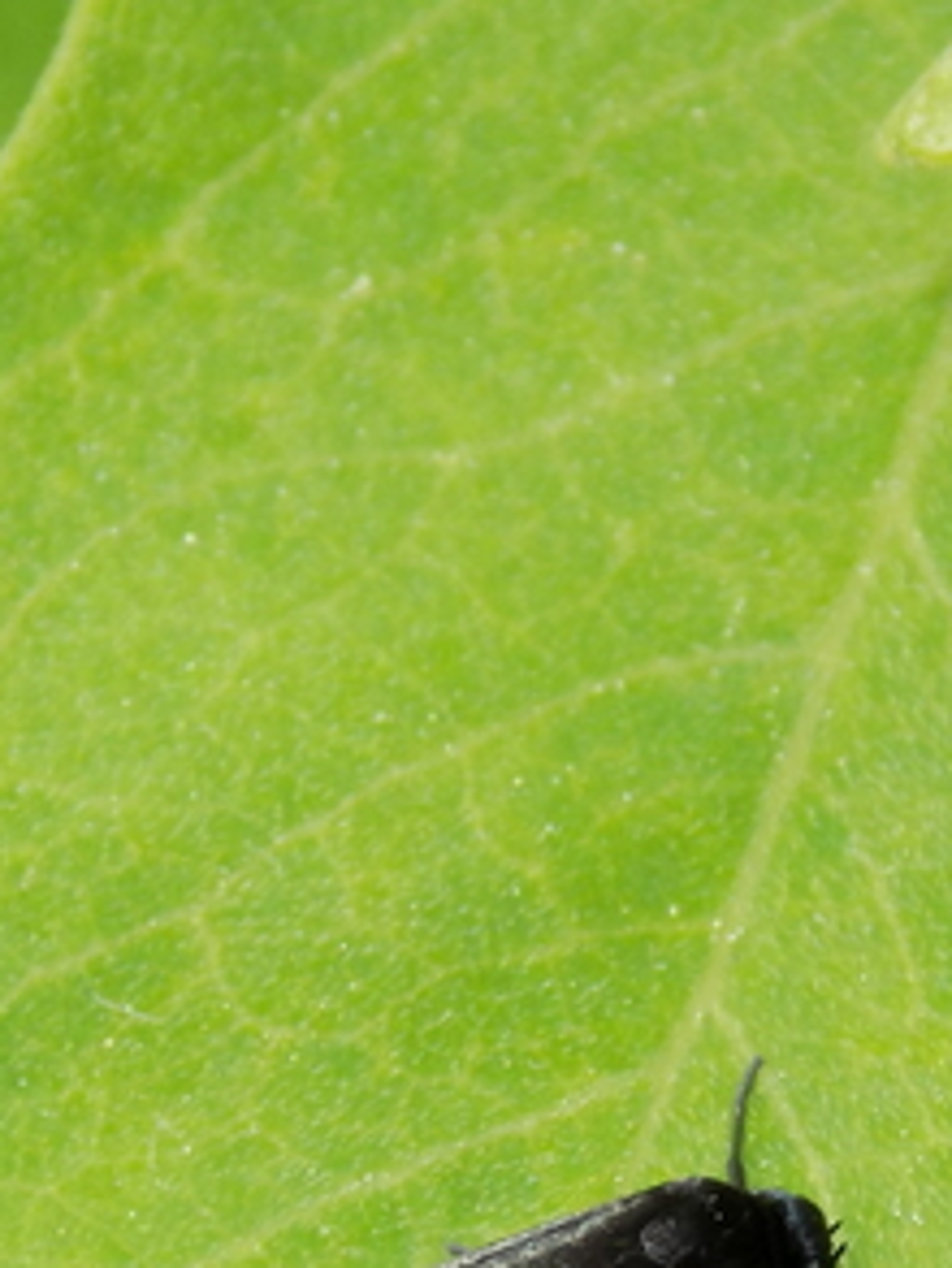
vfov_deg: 5.8
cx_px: 409
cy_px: 1091
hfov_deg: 4.3
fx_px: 12568
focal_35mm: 343
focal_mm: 20.9
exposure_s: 1/200
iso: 80
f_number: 4.8
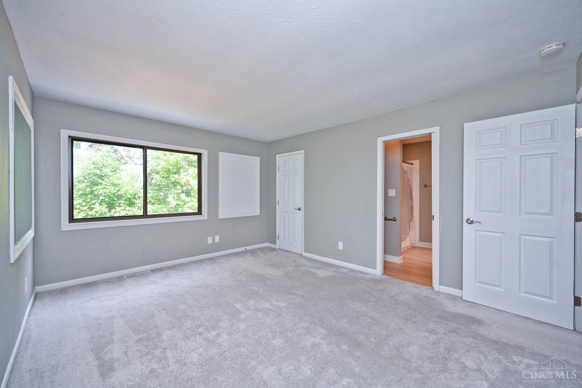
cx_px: 291
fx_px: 226
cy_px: 194
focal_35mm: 14
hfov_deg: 104.3
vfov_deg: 81.2
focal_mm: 14
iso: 200
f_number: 4.5
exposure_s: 1/80
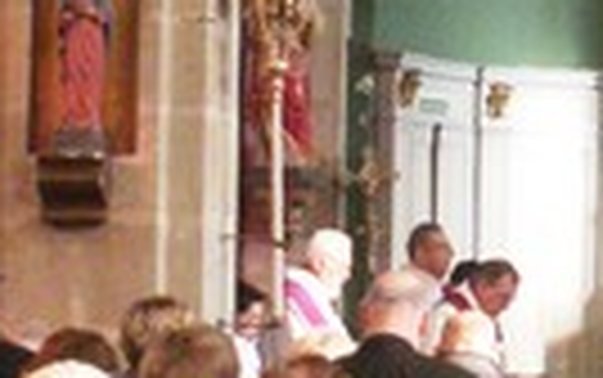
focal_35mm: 171
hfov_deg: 11.8
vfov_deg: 7.6
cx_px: 848
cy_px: -32
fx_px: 2813
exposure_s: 1/60
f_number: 2.8
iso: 319
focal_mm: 4.7
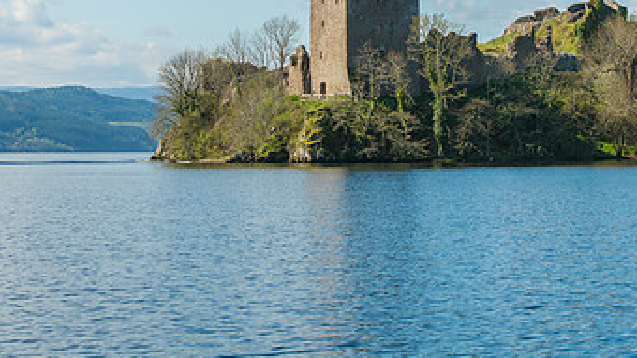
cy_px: 36
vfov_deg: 9.6
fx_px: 2111
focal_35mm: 125
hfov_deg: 17.1
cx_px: 483
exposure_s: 1/400
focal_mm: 70
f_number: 9
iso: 160
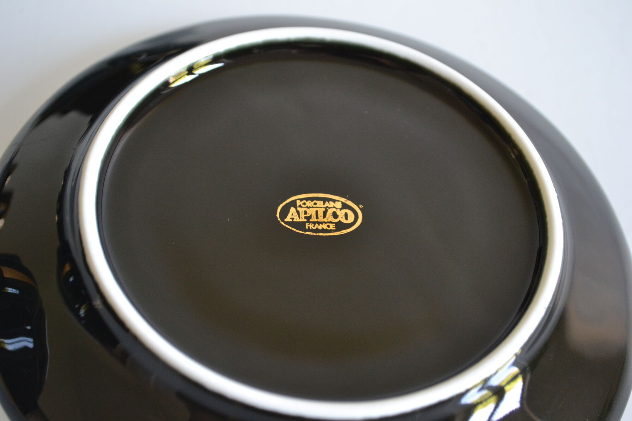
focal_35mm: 66
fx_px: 1158
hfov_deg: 30.5
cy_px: 210
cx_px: 316
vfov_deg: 20.6
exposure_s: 1/15
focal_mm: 44
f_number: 5.3
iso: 1000
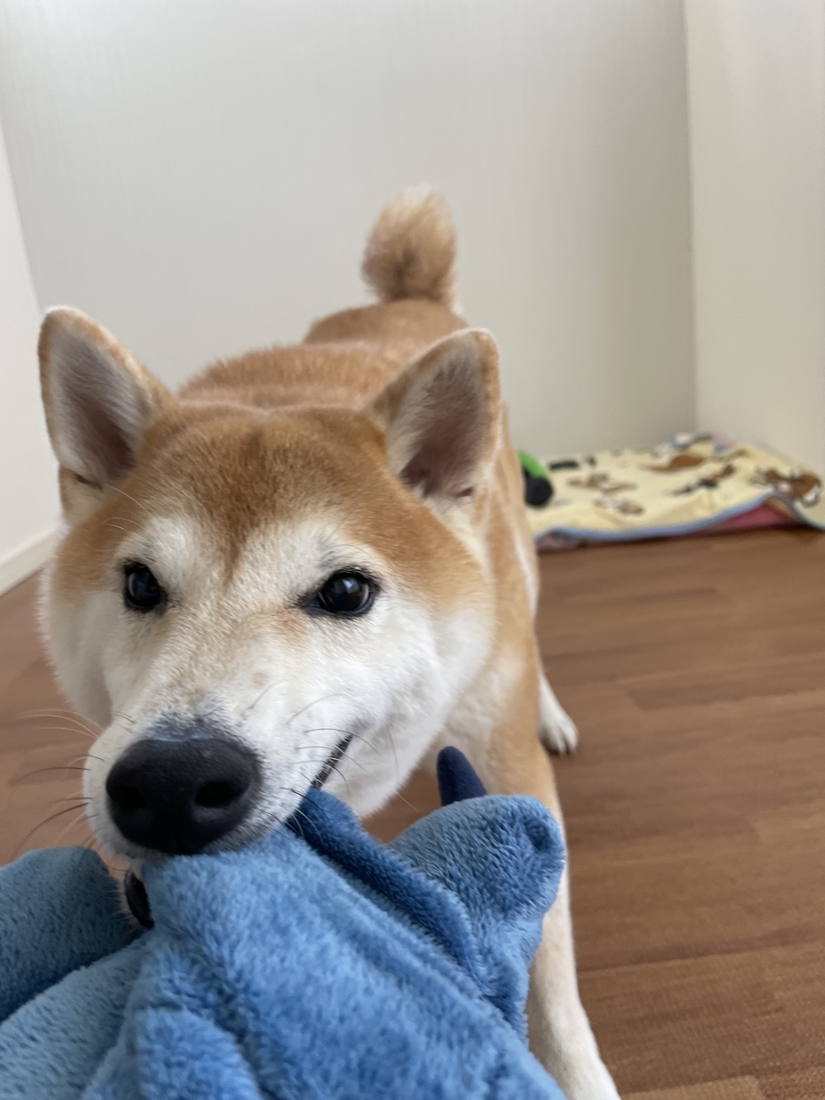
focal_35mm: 26
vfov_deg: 67.3
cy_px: 550
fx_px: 826
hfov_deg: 53.1
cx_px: 412
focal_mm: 4.2
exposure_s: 1/121
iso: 100
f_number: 1.6
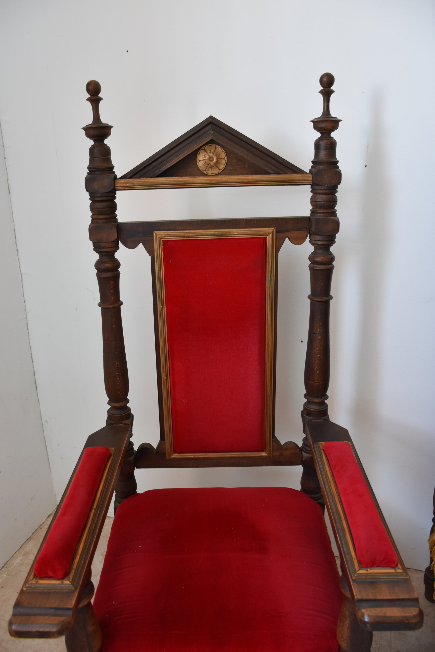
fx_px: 544
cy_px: 326
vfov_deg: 61.9
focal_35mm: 30
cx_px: 218
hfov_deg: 43.6
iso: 800
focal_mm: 20
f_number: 4
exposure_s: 1/60
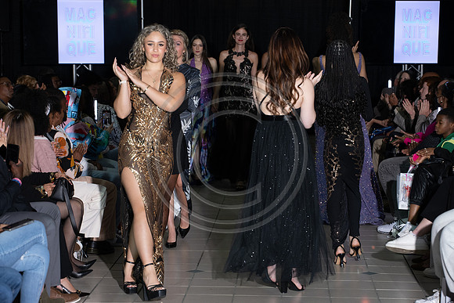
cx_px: 227
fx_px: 1324
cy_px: 152
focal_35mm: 105
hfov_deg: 19.5
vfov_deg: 13.0
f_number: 5.6
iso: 1250
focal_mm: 105
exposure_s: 1/160
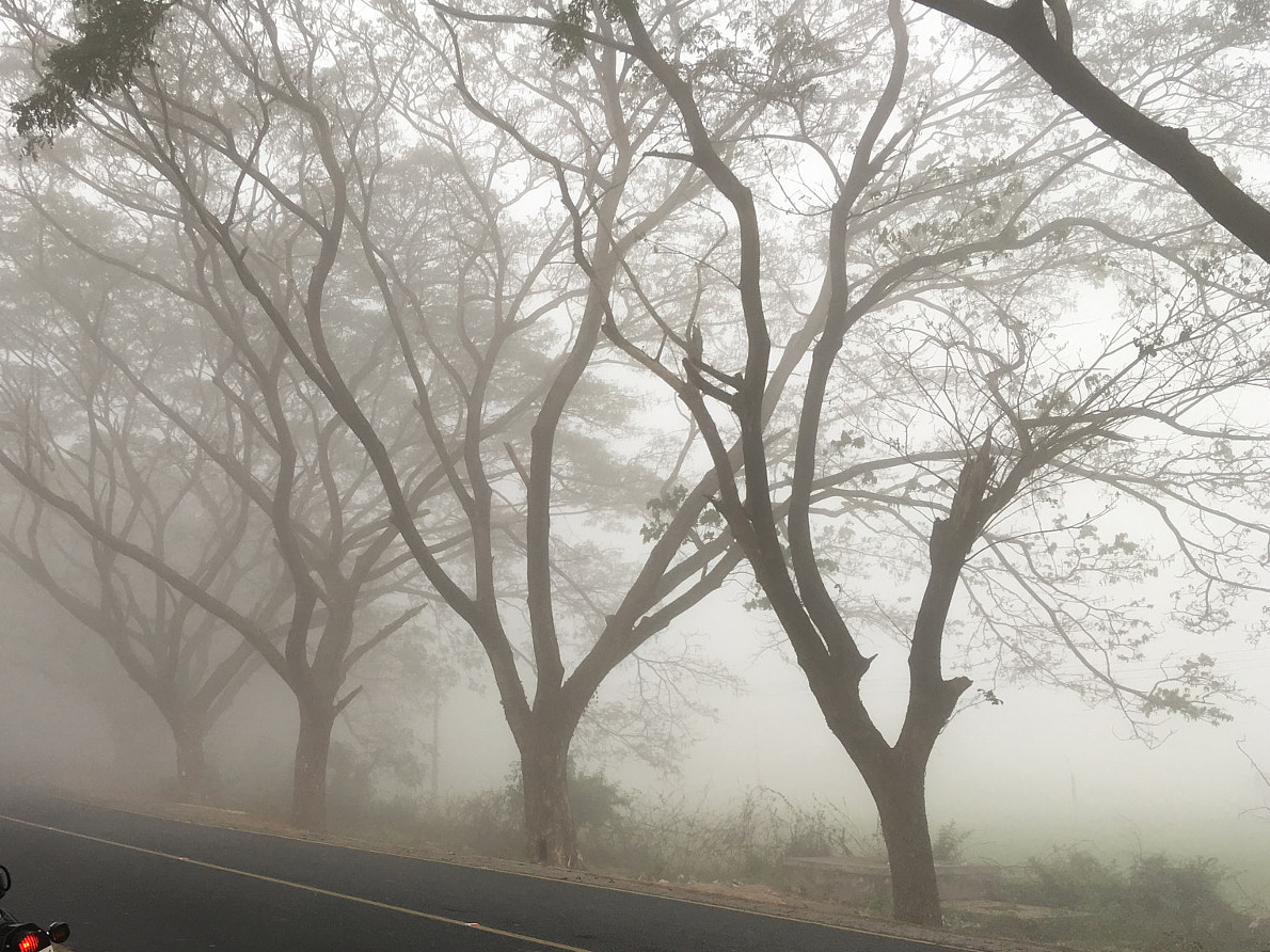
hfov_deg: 47.5
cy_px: 523
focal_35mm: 39
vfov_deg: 36.8
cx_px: 480
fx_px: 1431
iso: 32
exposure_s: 1/120
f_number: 2.2
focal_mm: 4.15
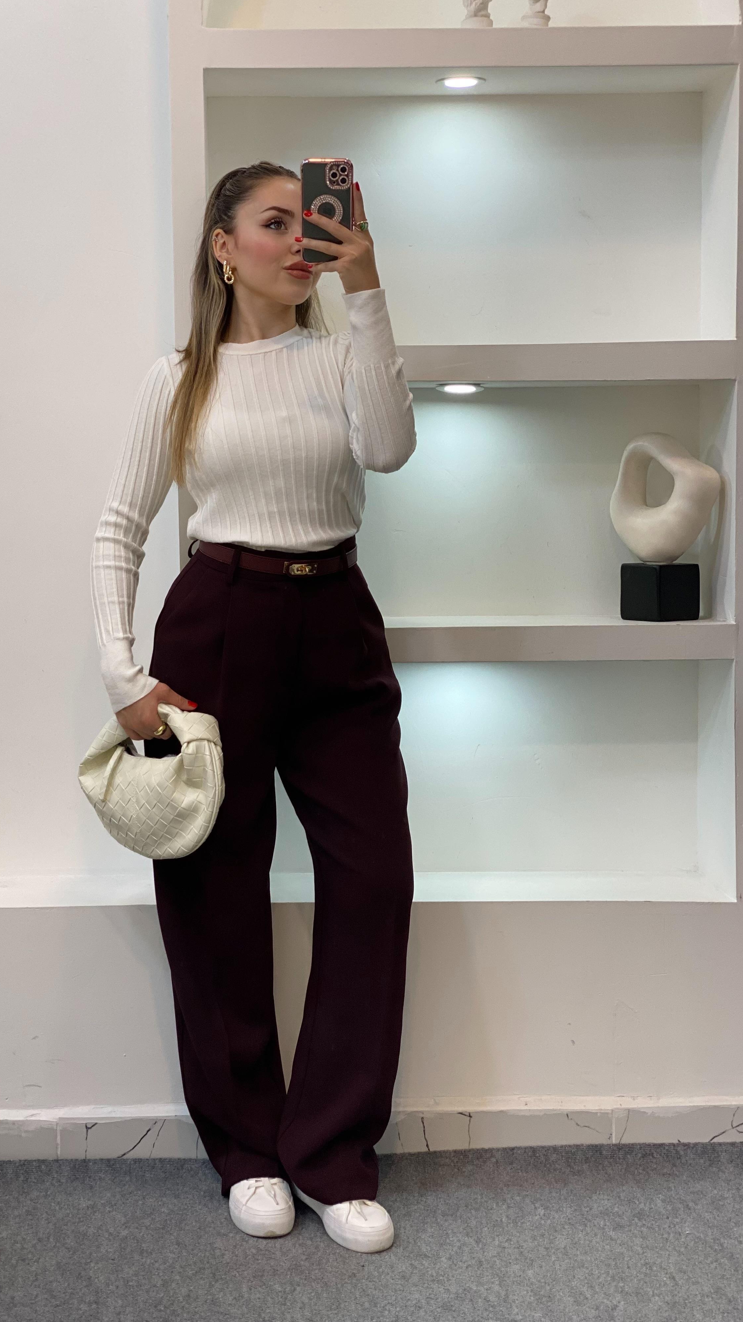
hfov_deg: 21.0
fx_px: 1996
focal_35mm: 57
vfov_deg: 36.6
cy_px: 661
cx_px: 283
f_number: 2
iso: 80
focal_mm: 6
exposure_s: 1/100
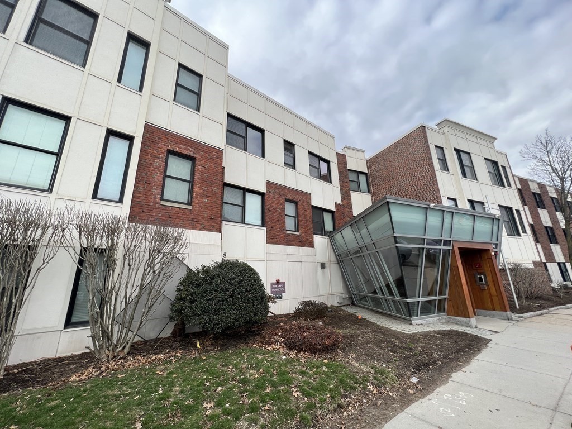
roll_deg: +2.1
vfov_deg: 89.9
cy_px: 214
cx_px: 286
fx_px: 215
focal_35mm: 13
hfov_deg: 106.2
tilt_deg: +16.0
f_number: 1.8
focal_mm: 1.57
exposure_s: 1/769
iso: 32
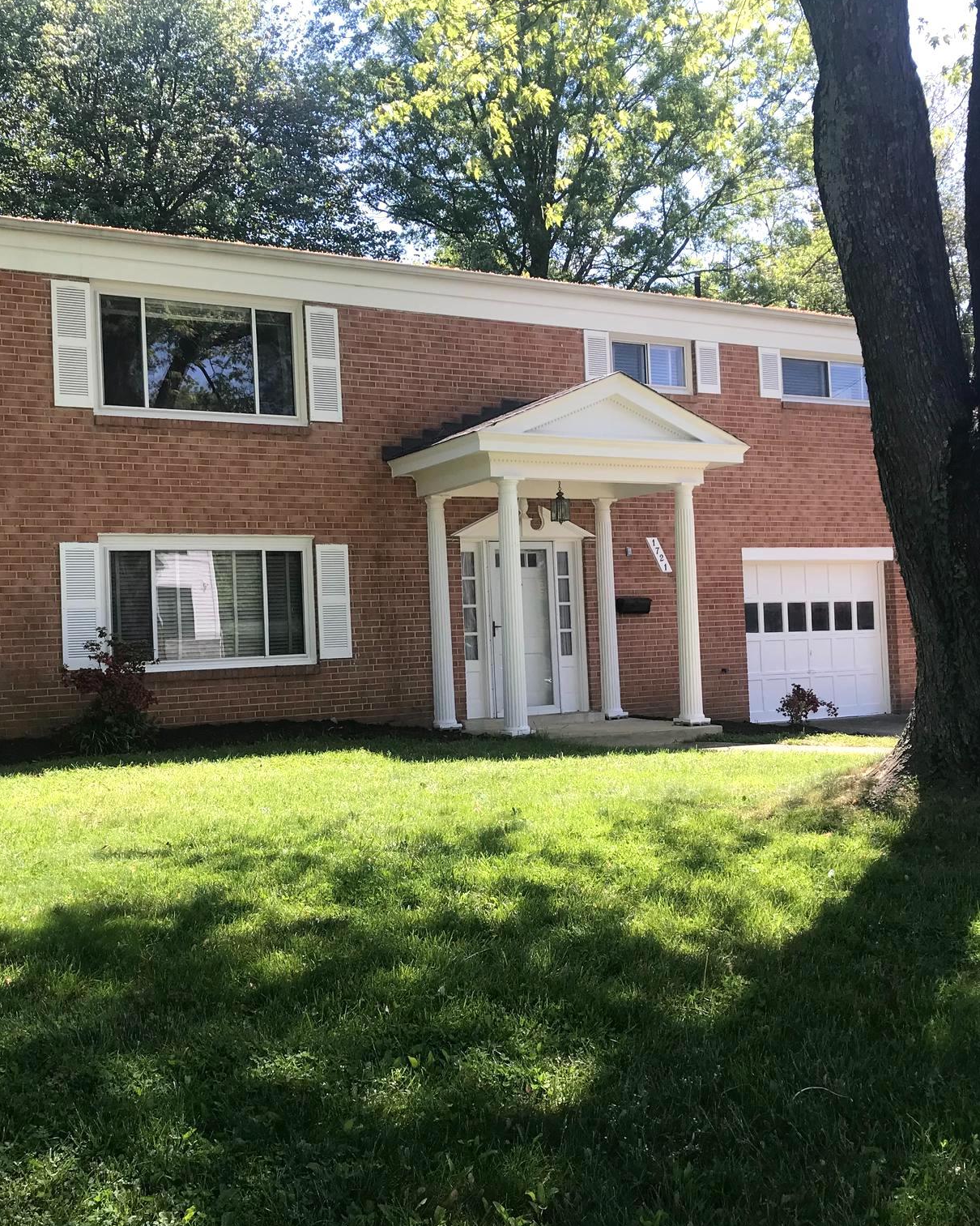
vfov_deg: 49.1
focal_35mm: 37
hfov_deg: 40.1
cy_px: 613
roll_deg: +2.3
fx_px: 1342
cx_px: 452
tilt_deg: +3.1
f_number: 1.8
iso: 20
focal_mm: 3.99
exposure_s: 1/674
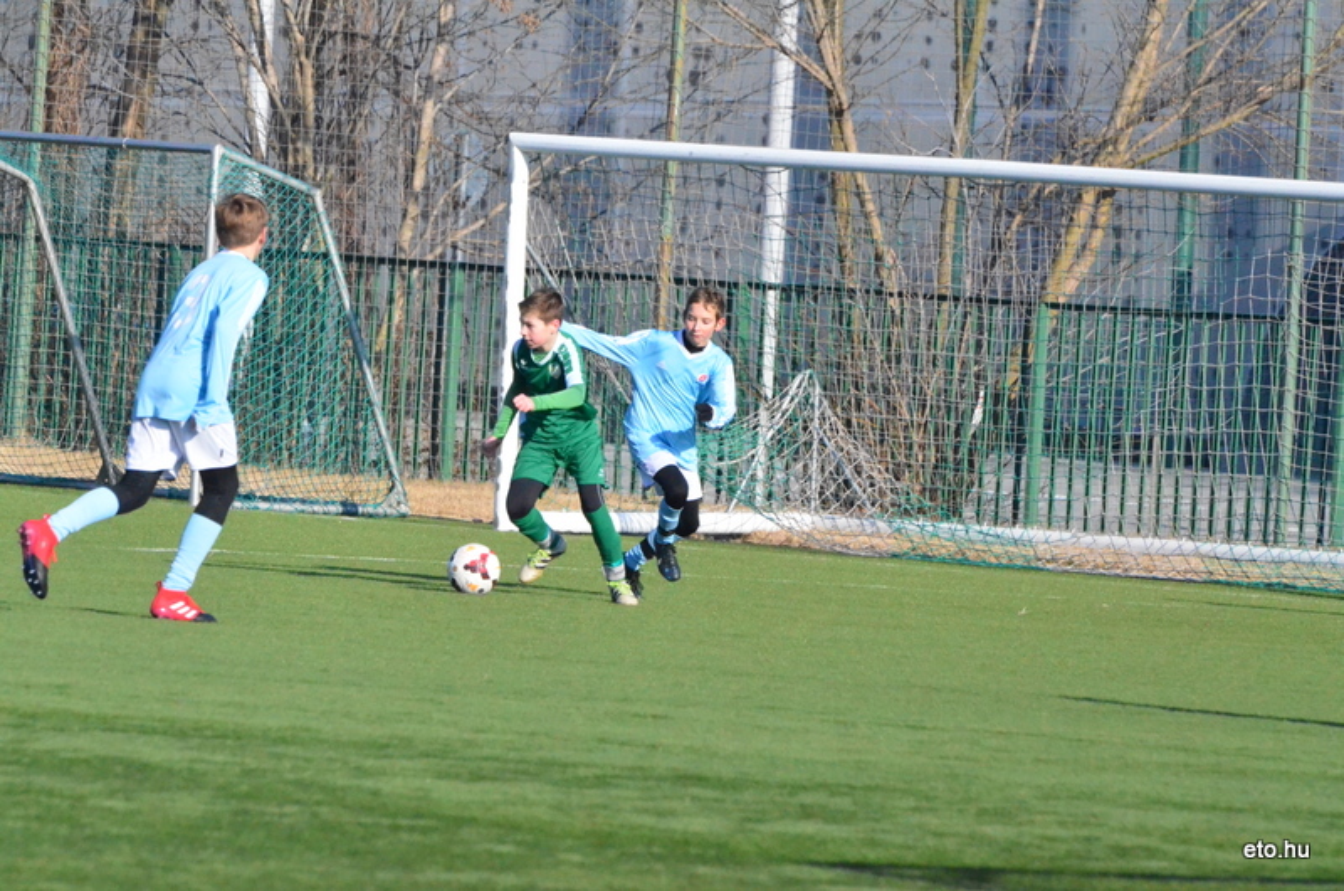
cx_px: 672
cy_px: 446
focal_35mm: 450
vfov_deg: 3.0
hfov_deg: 4.6
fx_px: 16766
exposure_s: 1/8000
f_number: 11
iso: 6400
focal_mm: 300
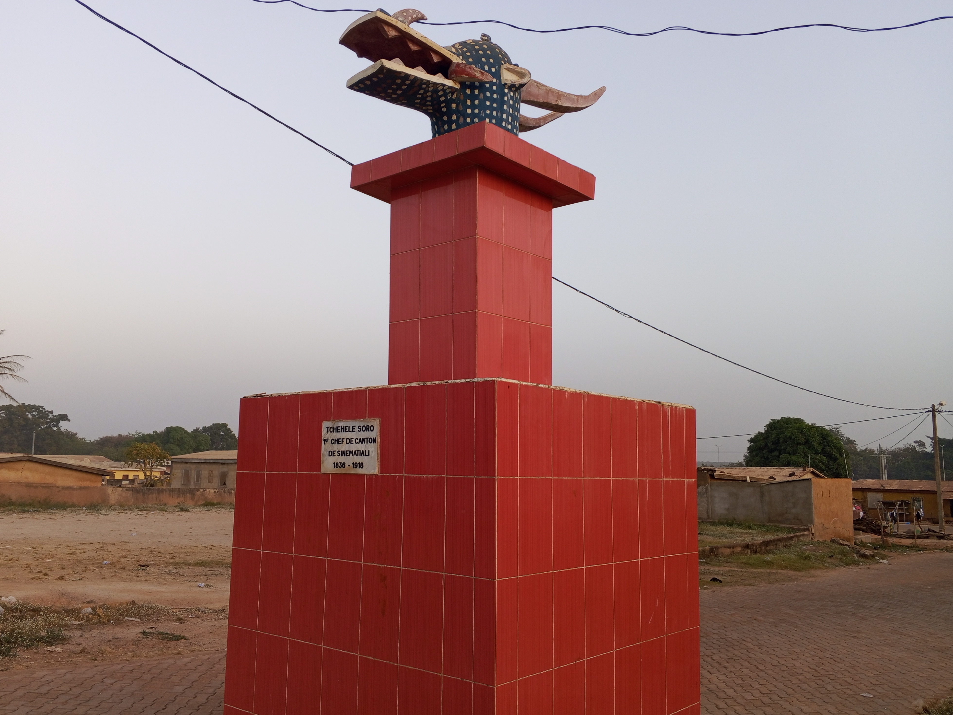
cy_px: 353
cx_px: 465
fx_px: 661
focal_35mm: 24
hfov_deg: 71.6
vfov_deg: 56.8
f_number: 1.6
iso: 420
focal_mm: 4.19
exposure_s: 1/100
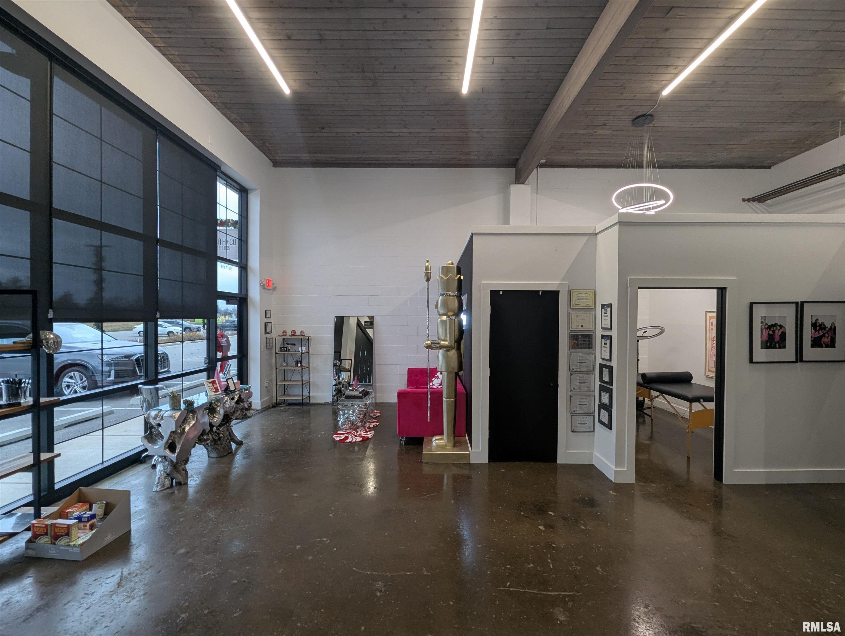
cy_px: 318
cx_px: 422
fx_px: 318
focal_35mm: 13
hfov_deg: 106.1
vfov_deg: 90.1
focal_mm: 1.95
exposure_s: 1/32.9
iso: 43
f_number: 2.2
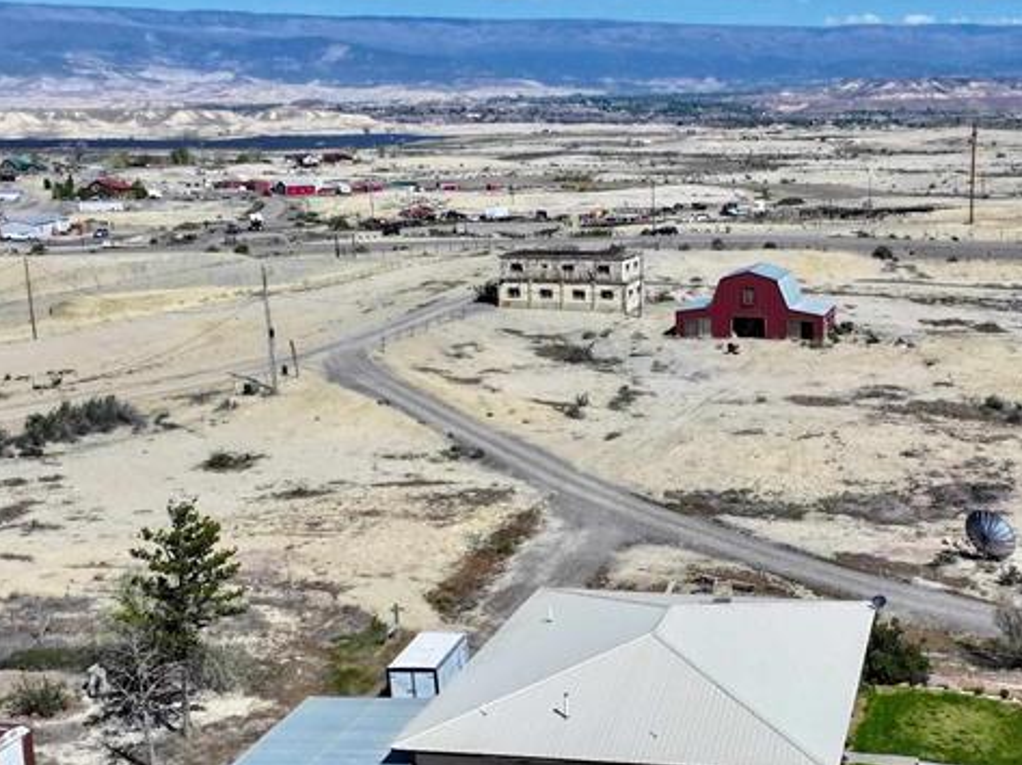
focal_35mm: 52
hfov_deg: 36.1
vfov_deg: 27.7
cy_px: 561
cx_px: 754
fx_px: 1534
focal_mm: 12.29
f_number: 2.8
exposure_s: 1/2500
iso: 100
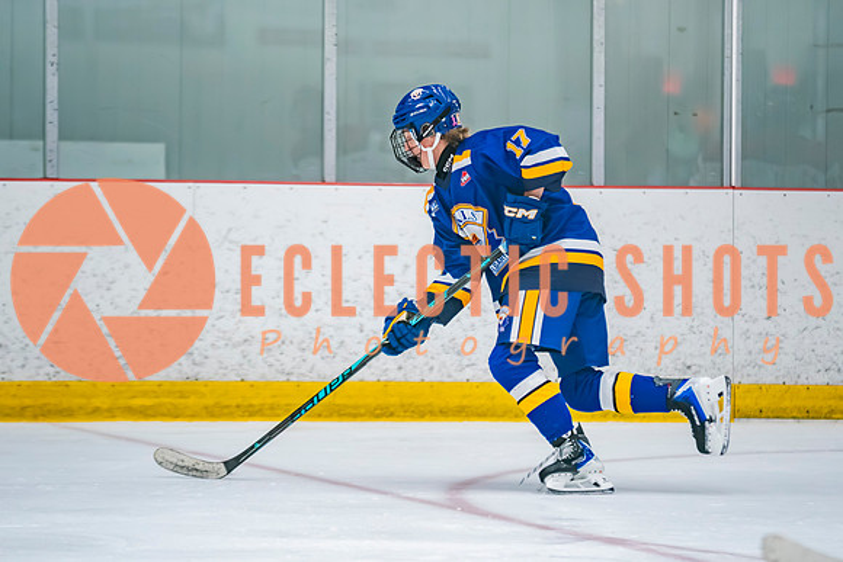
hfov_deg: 7.4
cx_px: 424
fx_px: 6509
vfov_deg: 4.9
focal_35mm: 278
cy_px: 188
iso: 2500
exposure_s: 1/640
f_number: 2.8
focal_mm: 200
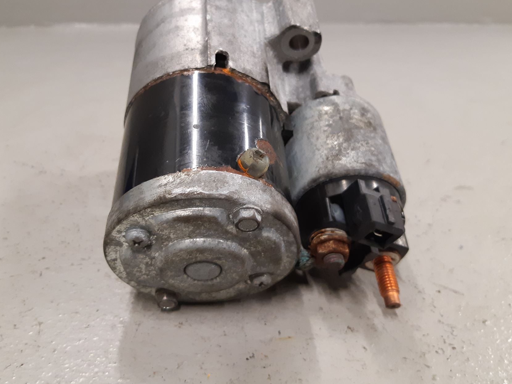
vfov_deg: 44.0
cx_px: 232
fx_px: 473
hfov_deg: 56.7
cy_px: 160
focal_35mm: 32
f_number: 1.7
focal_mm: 3.93
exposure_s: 1/50
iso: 200
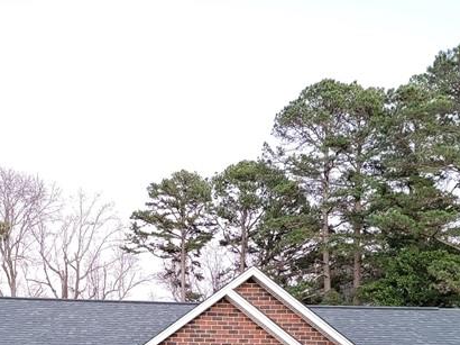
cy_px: 414
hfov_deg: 31.8
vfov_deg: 22.5
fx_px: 797
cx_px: 140
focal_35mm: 60
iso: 320
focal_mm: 6.7
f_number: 1.8
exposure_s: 1/40
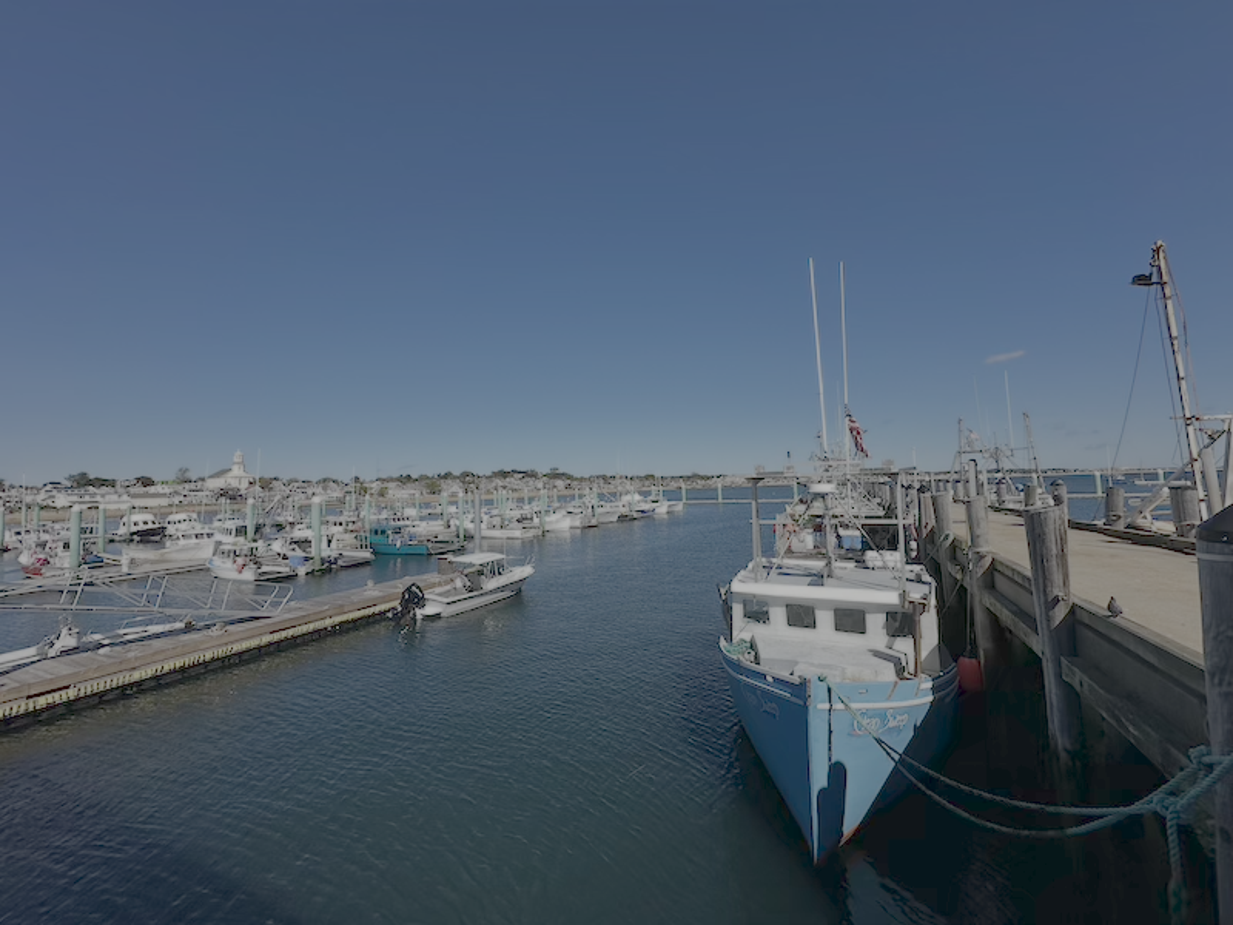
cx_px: 616
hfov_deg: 102.1
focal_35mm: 14
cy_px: 462
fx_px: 499
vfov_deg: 85.7
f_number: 2.2
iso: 50
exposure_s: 1/3300
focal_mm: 2.22
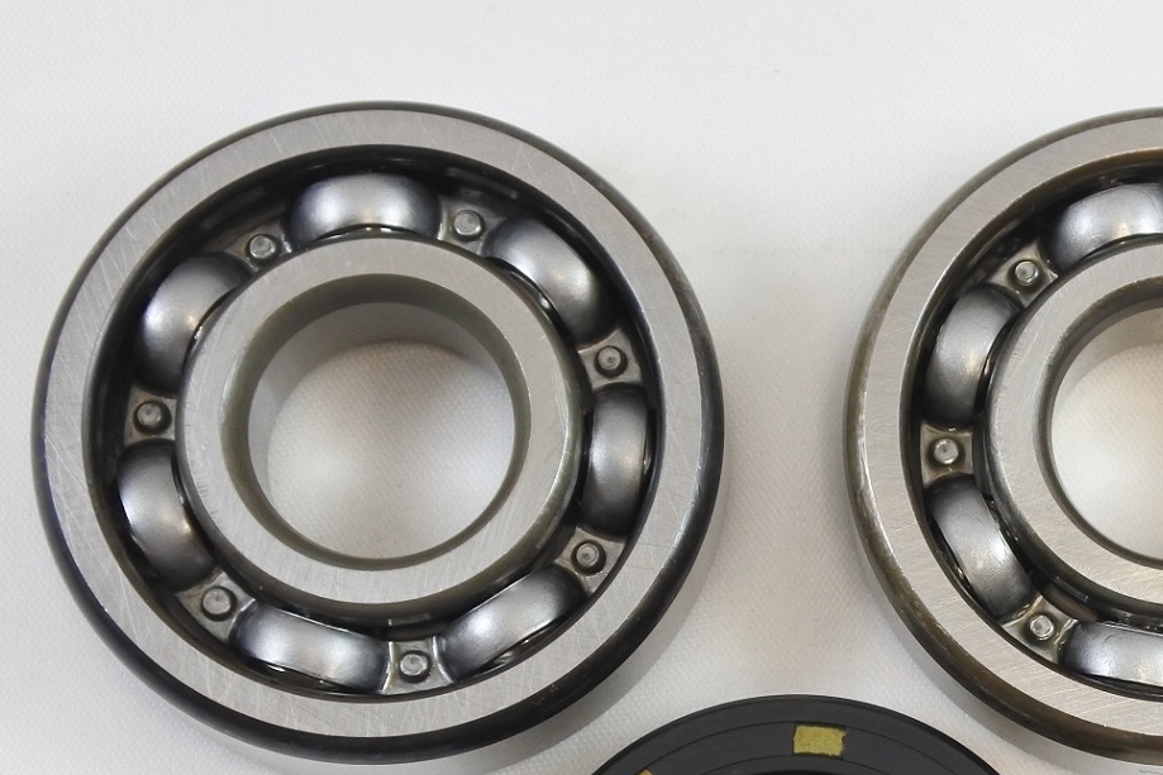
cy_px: 693
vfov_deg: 13.7
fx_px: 3199
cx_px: 881
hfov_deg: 20.4
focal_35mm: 99
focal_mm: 20.6
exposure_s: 1/125
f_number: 4.8
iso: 640
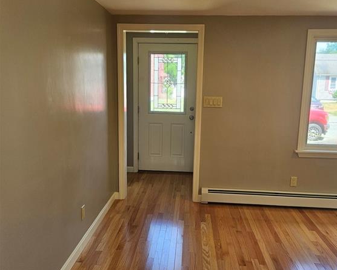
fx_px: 309
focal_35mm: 31
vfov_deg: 47.1
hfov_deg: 57.2
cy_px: 131
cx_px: 174
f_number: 1.8
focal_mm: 5.4
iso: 80
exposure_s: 1/120
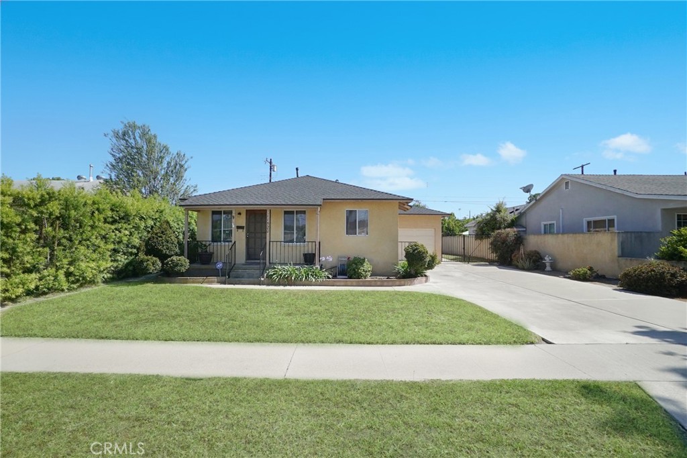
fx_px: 286
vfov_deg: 77.3
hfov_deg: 100.4
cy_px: 229
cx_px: 344
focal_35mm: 15
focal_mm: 10
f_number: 10
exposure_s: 1/1250
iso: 800
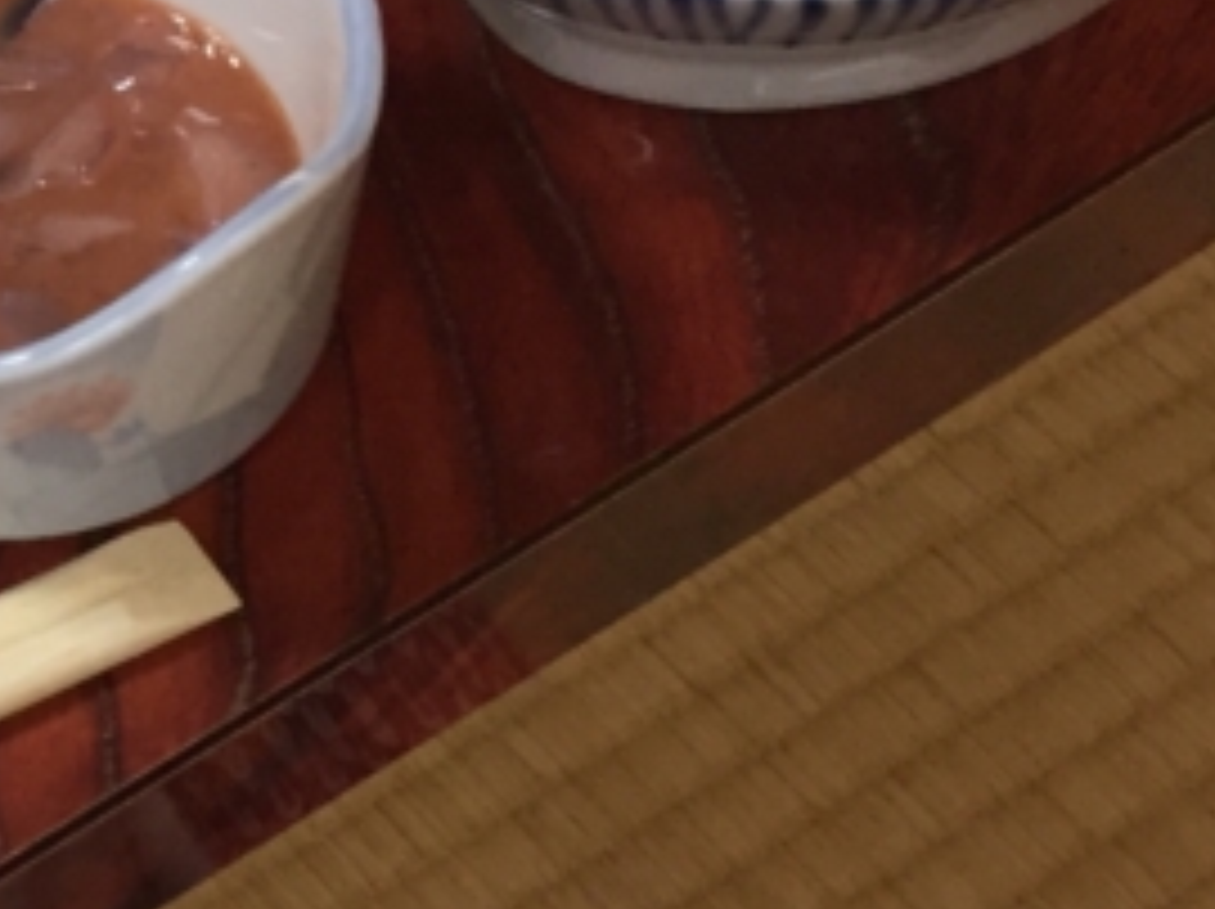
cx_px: -878
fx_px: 3858
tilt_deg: -49.5
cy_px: 216
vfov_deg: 13.4
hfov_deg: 15.7
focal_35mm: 110
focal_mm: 4.15
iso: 40
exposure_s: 1/30
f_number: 2.2
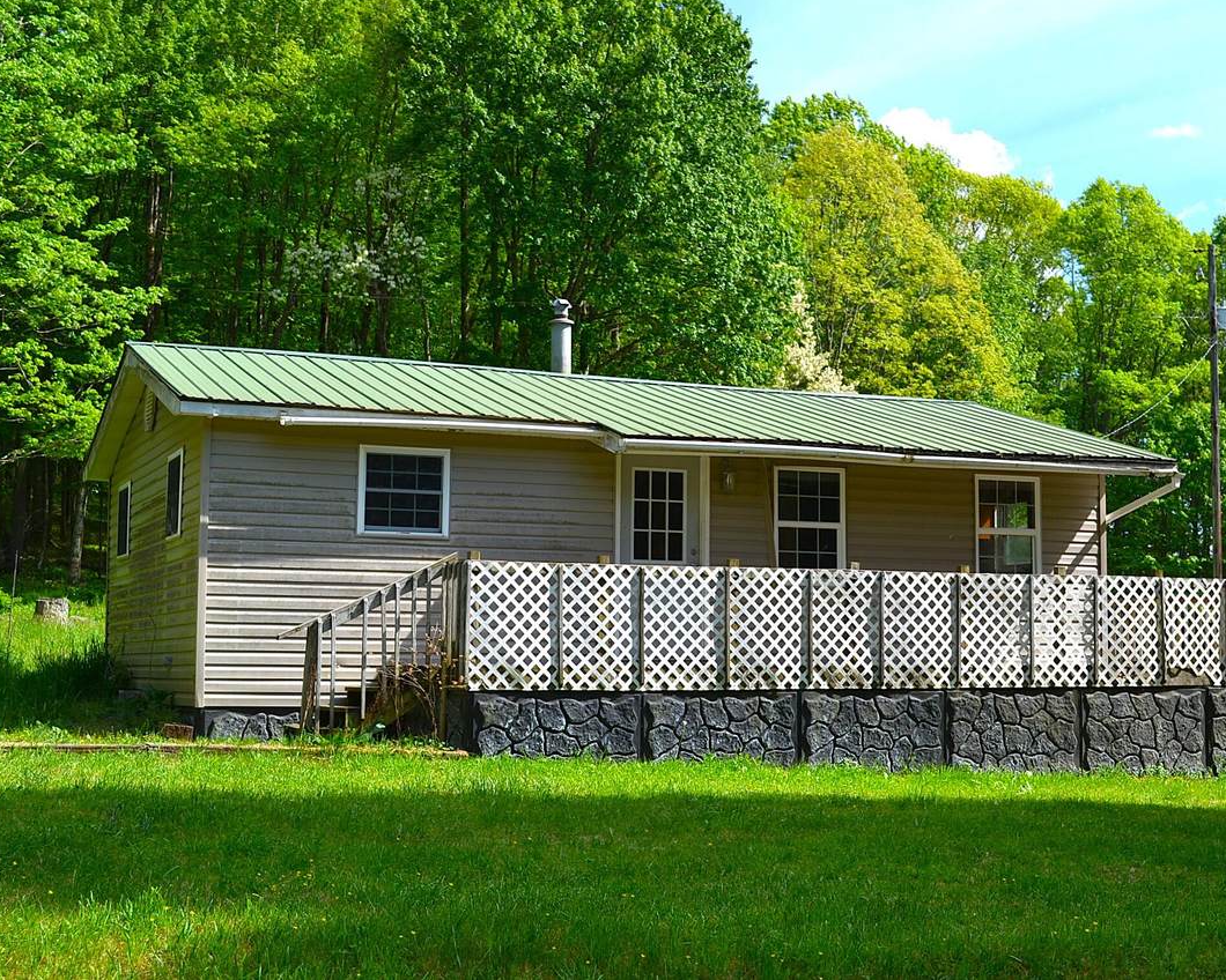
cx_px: 709
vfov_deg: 29.7
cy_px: 488
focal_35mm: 51
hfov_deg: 36.6
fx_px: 1851
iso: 100
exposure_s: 1/250
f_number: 8
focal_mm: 30
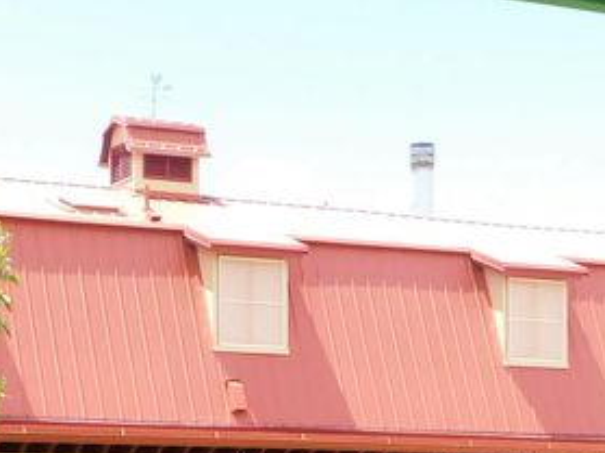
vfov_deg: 13.0
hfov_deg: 17.9
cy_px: 587
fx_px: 1922
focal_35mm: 110
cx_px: 267
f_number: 3.2
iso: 125
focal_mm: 5.3
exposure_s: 1/400
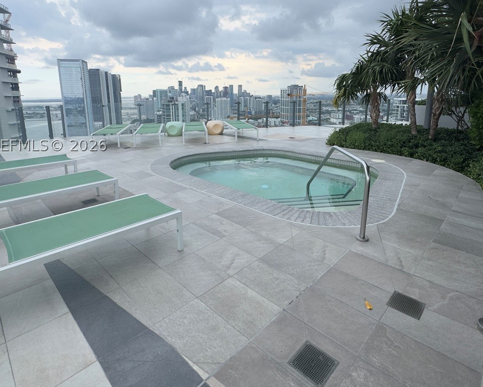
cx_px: 242
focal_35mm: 20
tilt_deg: -10.1
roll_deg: +0.4
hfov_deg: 80.4
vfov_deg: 67.1
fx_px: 286
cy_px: 145
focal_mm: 2.22
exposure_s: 1/438
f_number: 2.2
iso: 40
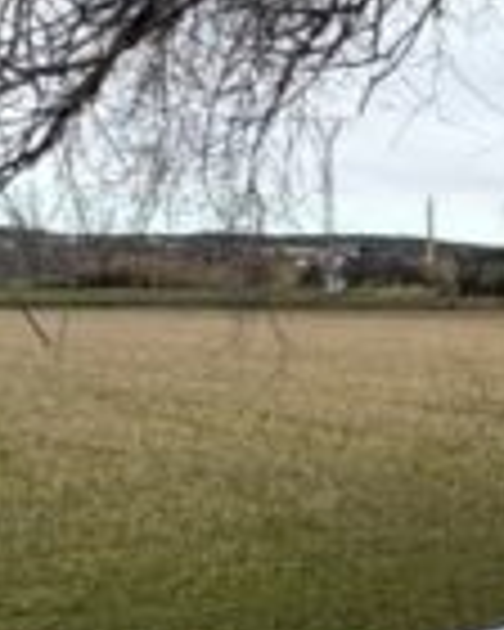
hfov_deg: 11.9
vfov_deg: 19.1
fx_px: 1865
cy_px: 410
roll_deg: -0.3
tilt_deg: -3.3
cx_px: 1282
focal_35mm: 100
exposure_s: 1/968
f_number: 2.2
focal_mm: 2.22
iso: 50
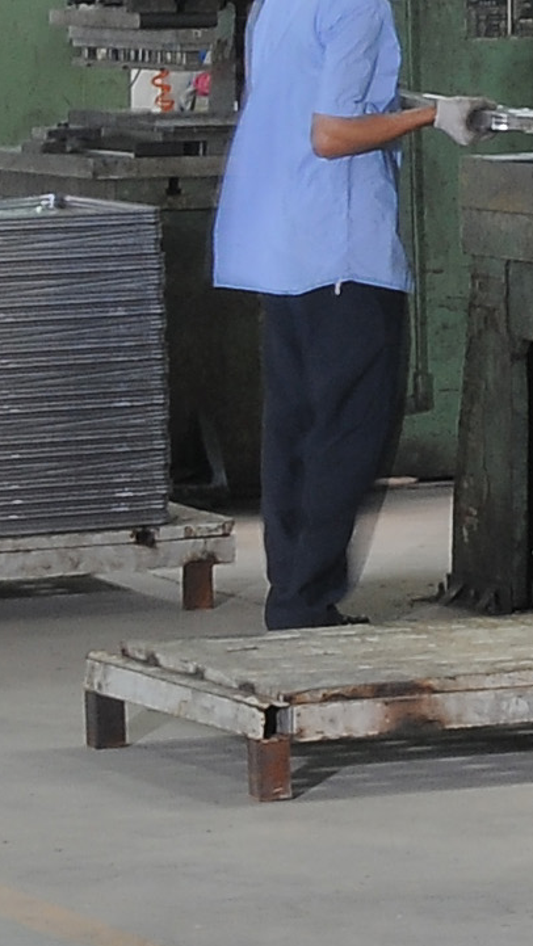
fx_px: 7029
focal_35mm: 280
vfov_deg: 7.6
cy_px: -493
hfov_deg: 4.2
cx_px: 1403
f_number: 11
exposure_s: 1
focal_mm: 30
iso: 200
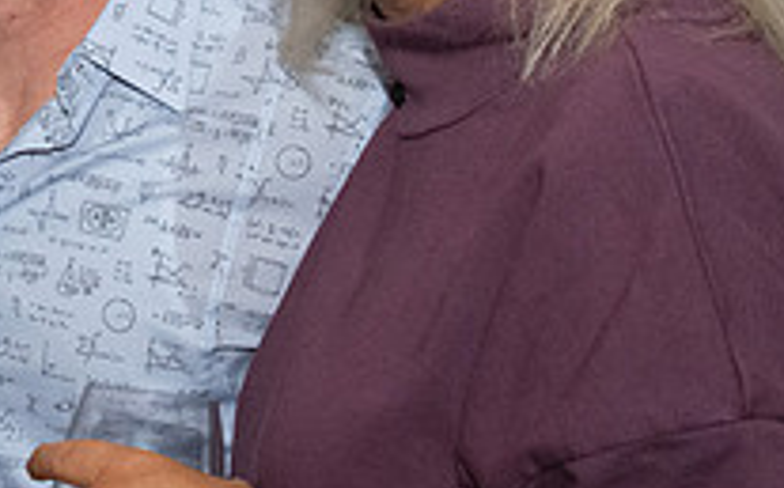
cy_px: -70
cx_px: -4
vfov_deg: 8.0
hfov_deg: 12.7
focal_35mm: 163
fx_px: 3480
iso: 5000
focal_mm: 38
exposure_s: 1/160
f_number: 14
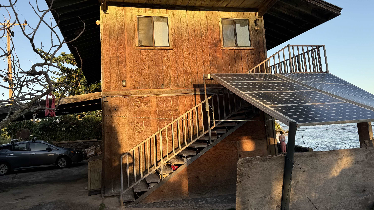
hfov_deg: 69.8
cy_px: 82
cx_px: 182
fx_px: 268
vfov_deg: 42.6
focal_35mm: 27
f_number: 1.78
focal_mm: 6.76
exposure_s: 1/888
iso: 80
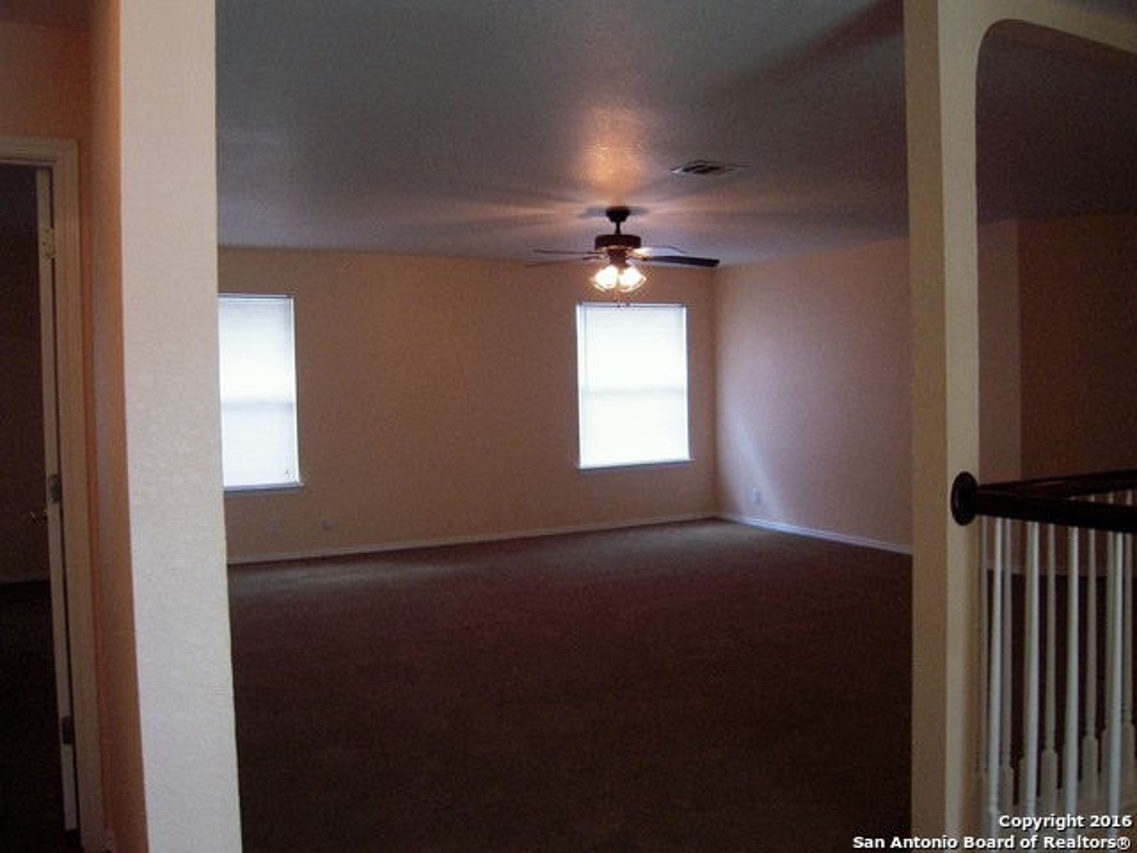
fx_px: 920
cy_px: 426
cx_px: 568
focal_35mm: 28
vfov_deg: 49.7
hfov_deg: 63.4
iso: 400
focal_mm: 5
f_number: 2.7
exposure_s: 1/50
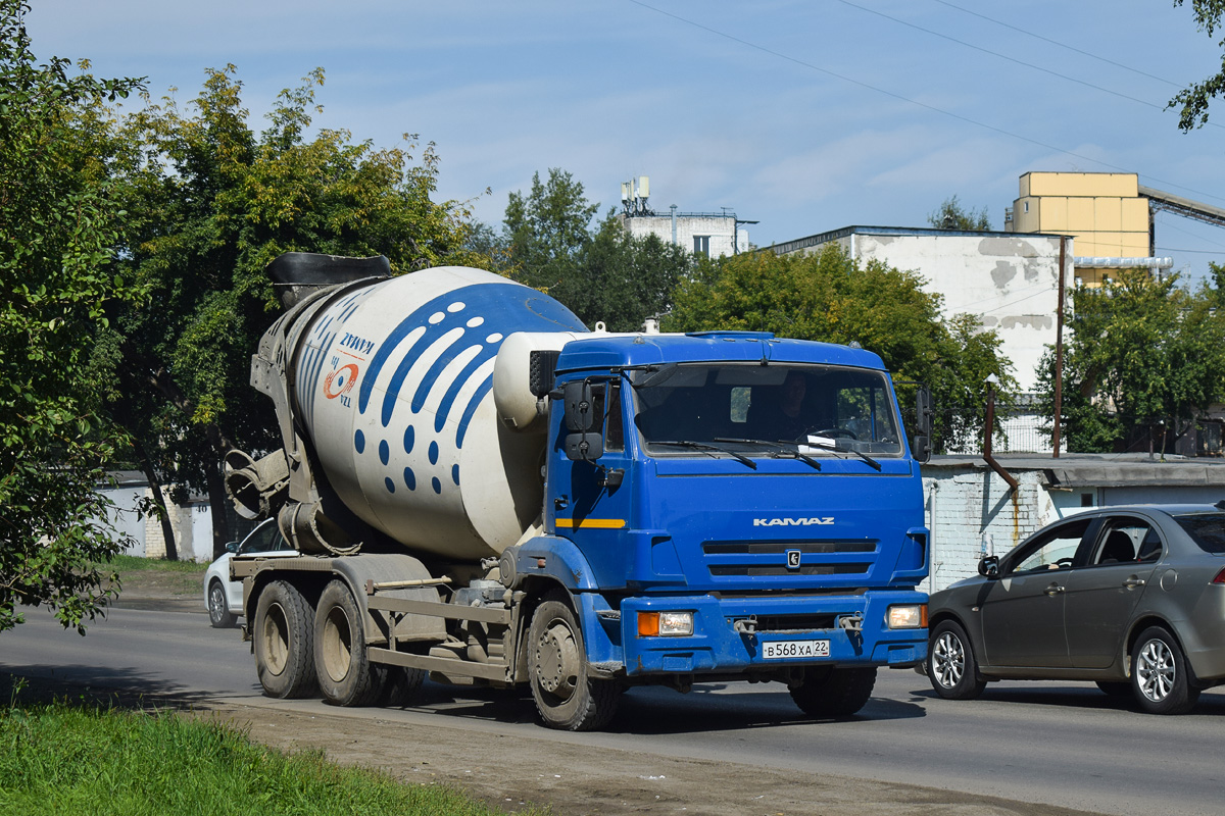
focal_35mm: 82
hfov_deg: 24.6
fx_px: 2807
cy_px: 408
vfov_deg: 16.6
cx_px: 612
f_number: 6.3
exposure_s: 1/1000
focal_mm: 55
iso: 100
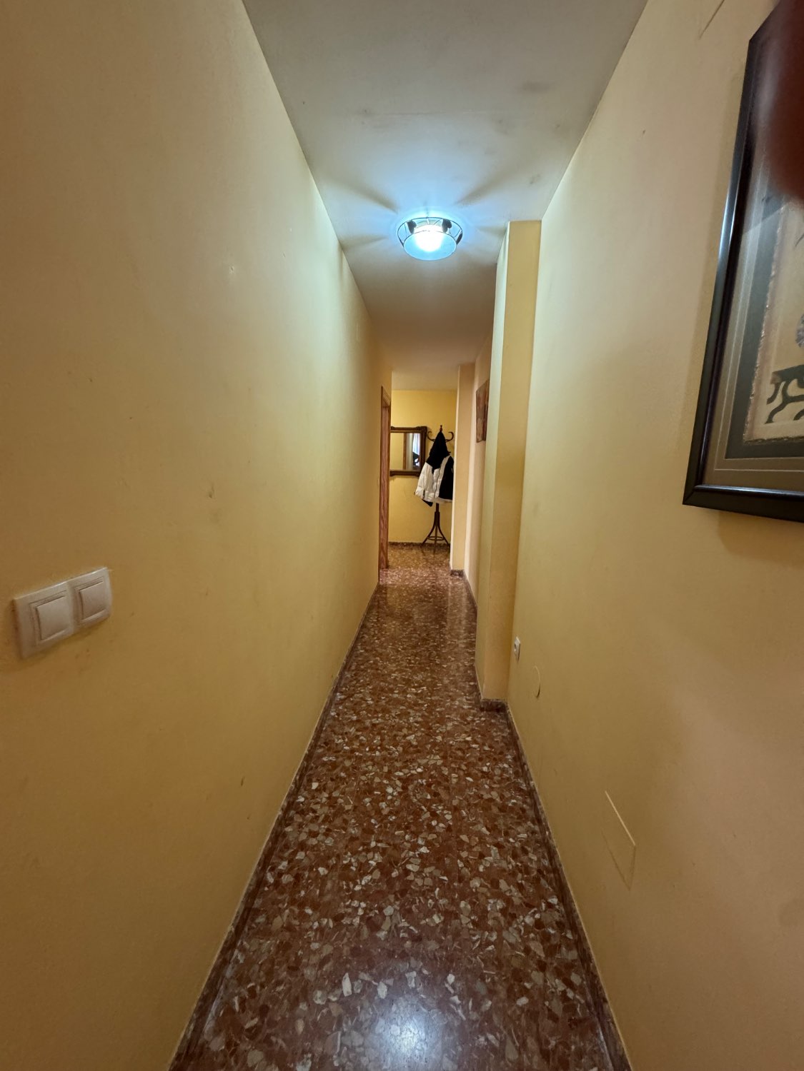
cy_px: 536
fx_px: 434
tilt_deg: -8.7
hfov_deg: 85.7
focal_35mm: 14
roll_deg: -2.0
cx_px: 402
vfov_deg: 102.1
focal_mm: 2.22
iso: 320
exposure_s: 1/50
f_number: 2.2
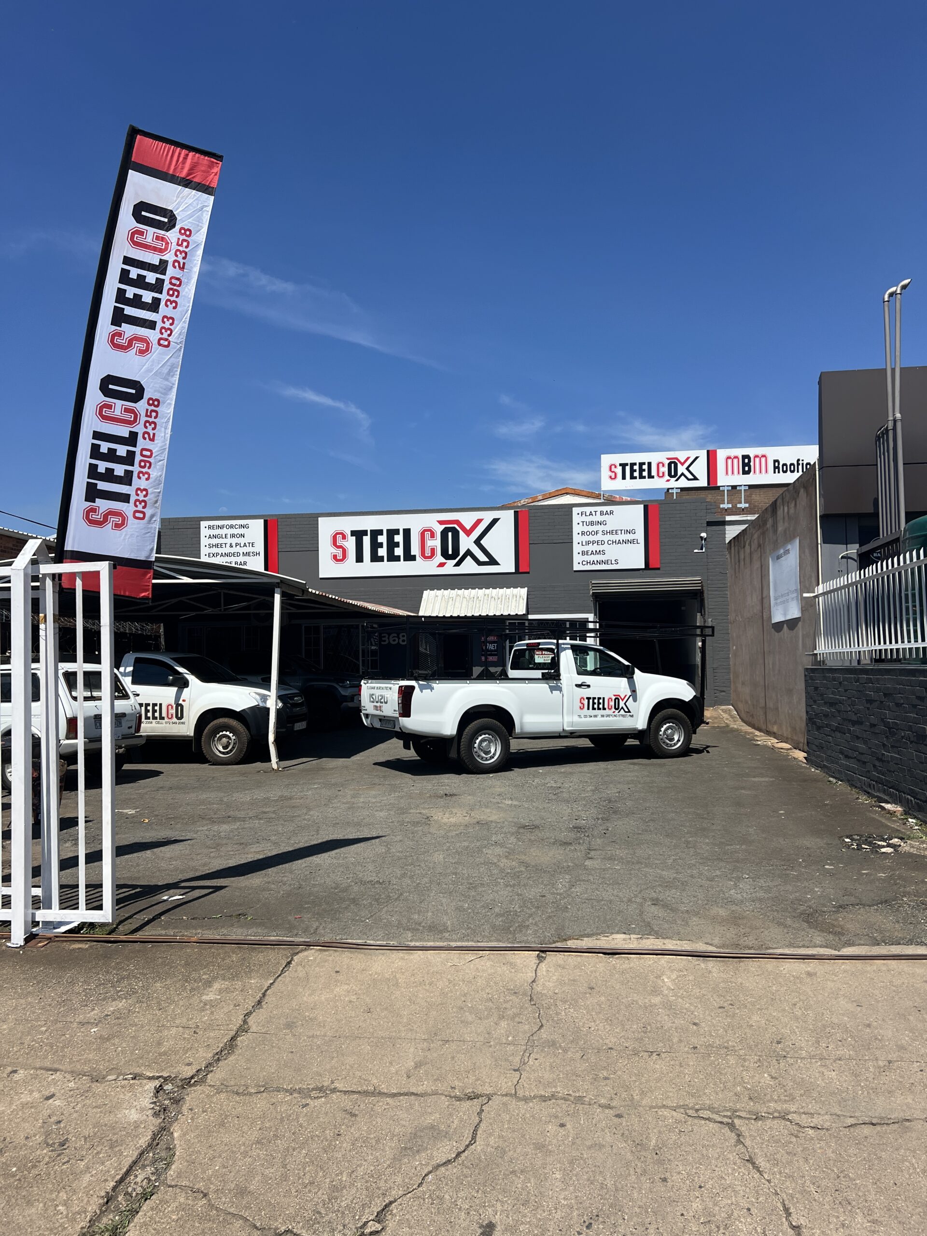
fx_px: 928
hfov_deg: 53.1
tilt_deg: +4.0
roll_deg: +1.6
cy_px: 618
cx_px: 464
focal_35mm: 26
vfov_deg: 67.3
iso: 50
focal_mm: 5.7
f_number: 1.5
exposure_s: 1/6211
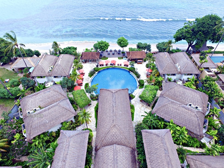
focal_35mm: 20
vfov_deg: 66.0
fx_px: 129
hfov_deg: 81.7
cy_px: 84
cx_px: 112
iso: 100
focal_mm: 3.61
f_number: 2.8
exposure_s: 1/221
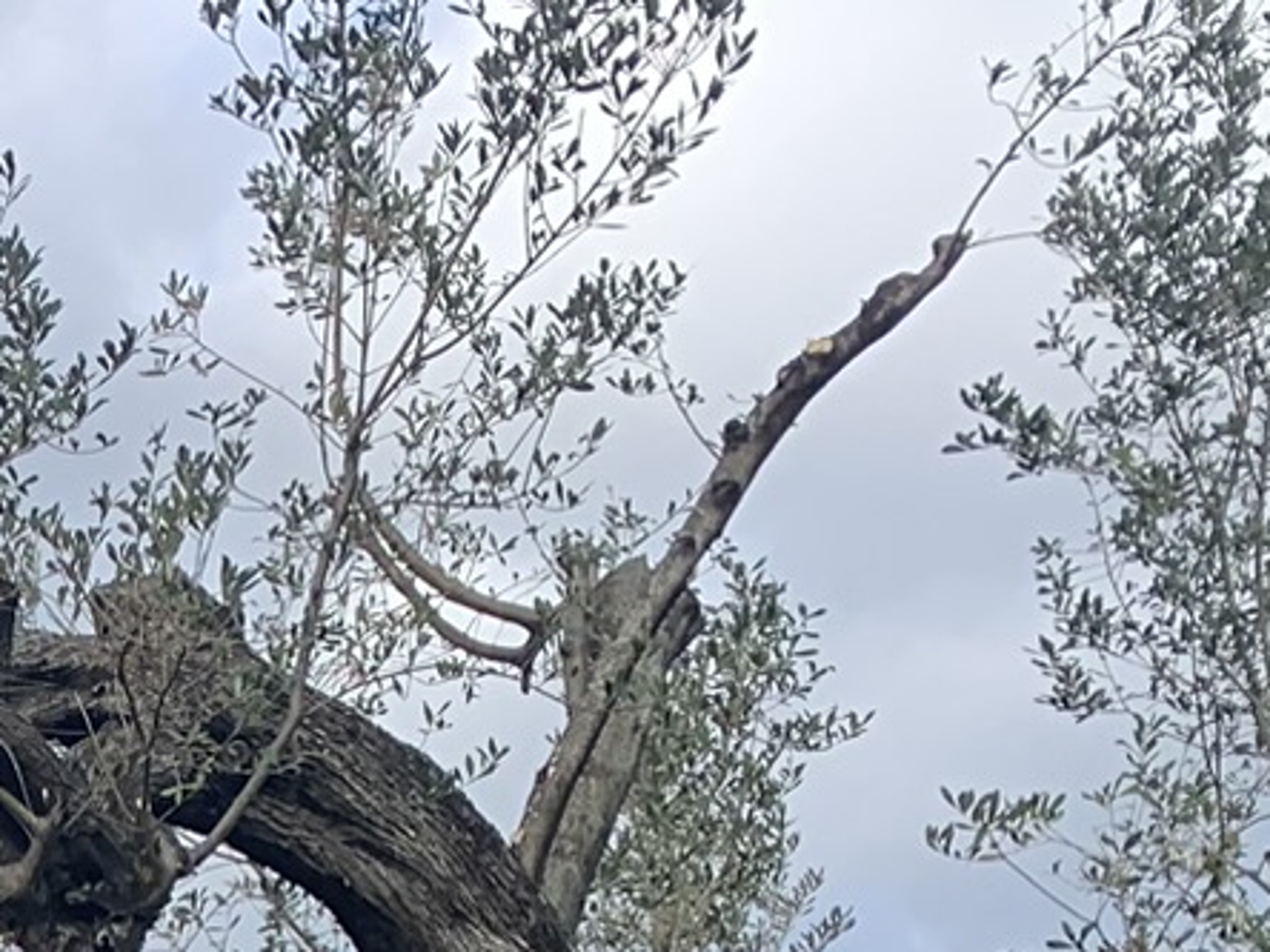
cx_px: -1373
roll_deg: +2.7
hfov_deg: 13.7
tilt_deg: +8.4
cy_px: 2167
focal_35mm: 120
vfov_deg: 10.8
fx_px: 4403
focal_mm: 4.25
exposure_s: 1/564
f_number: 1.8
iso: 25
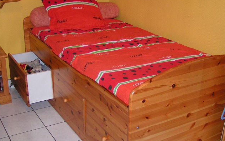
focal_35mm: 51
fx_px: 313
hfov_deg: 39.6
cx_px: 105
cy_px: 62
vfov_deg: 25.3
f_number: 2.8
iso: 200
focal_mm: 5.8
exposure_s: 1/40
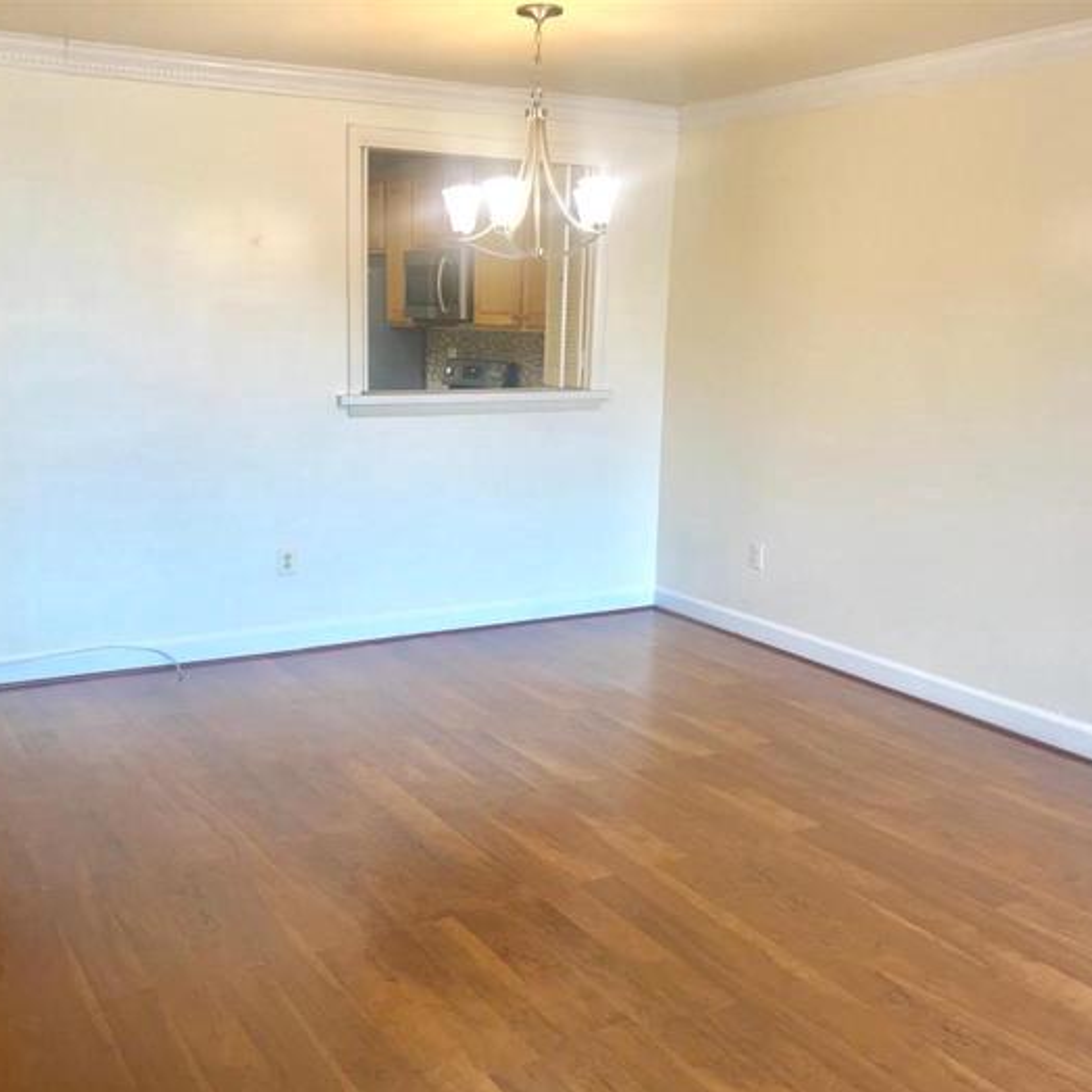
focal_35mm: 34
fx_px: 1213
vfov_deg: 48.4
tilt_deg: -10.0
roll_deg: -1.2
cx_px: 458
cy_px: 561
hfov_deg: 48.3
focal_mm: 3.99
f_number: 1.8
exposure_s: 1/60
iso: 25
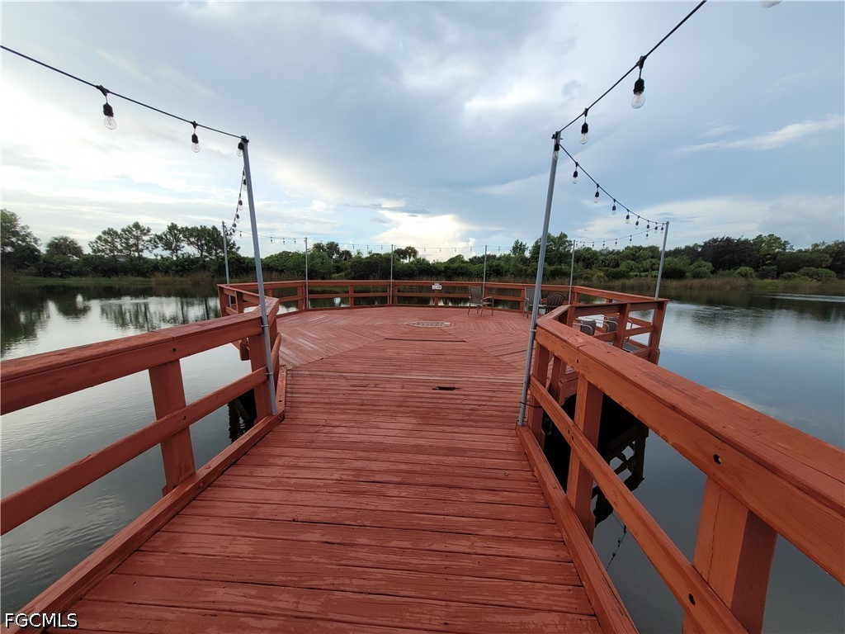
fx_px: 317
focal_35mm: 13
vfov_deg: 89.9
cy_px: 317
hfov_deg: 106.2
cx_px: 422
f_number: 2.2
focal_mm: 1.74
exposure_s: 1/545
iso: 40
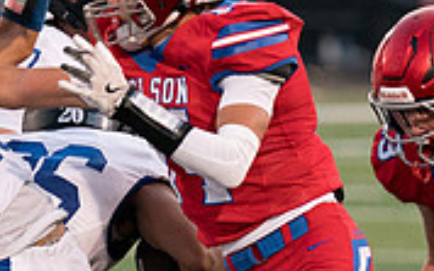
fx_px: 9066
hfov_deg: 2.7
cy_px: 307
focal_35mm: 767
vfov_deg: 1.7
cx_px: 168
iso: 4000
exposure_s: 1/2000
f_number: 2.8
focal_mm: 200
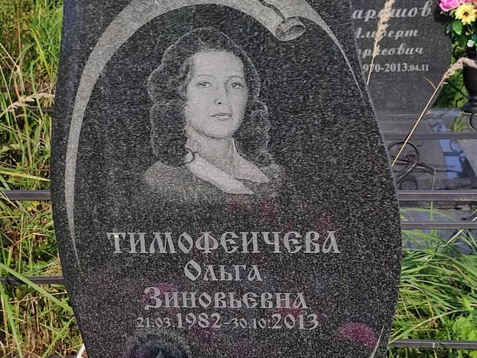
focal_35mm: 31
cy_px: 212
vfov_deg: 45.2
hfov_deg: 58.2
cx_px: 214
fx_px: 427
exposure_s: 1/680
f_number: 1.9
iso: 50
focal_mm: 6.04
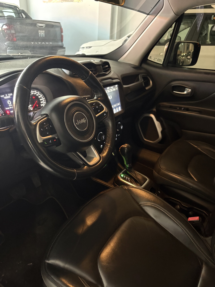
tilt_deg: -26.6
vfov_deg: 67.3
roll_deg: -3.7
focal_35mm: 26
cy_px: 144
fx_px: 215
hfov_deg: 53.1
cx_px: 108
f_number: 1.6
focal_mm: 5.96
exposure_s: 1/29
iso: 1000
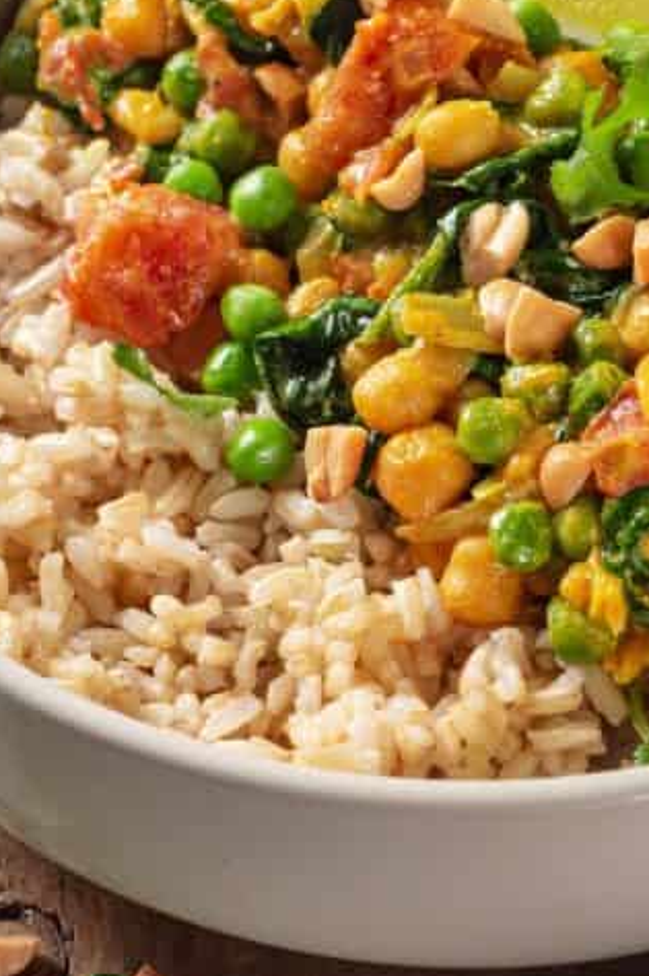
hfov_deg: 6.1
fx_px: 6124
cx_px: 492
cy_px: 245
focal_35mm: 226
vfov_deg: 9.1
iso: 100
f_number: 14
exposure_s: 1/125
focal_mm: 105
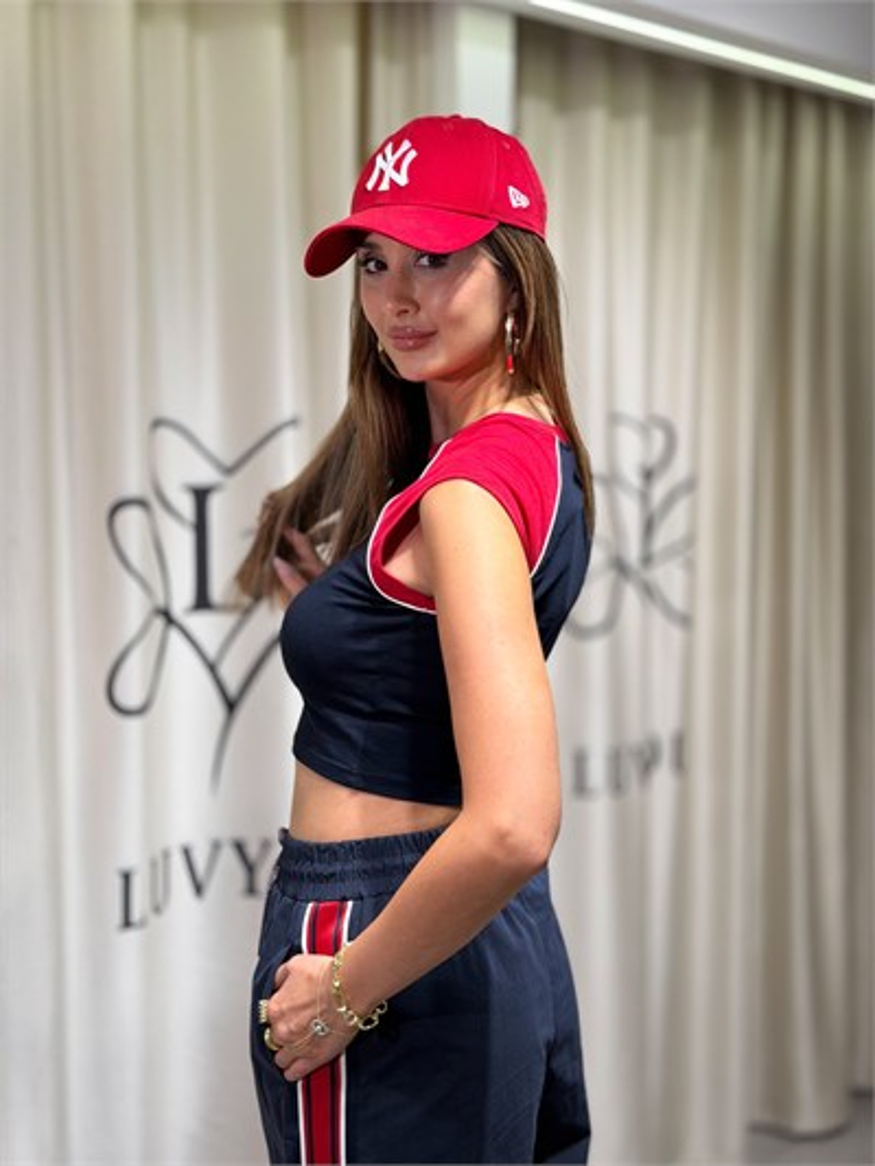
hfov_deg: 30.3
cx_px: 438
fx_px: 1617
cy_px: 583
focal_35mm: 48
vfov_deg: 39.6
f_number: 1.78
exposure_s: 1/255
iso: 64
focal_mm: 6.76
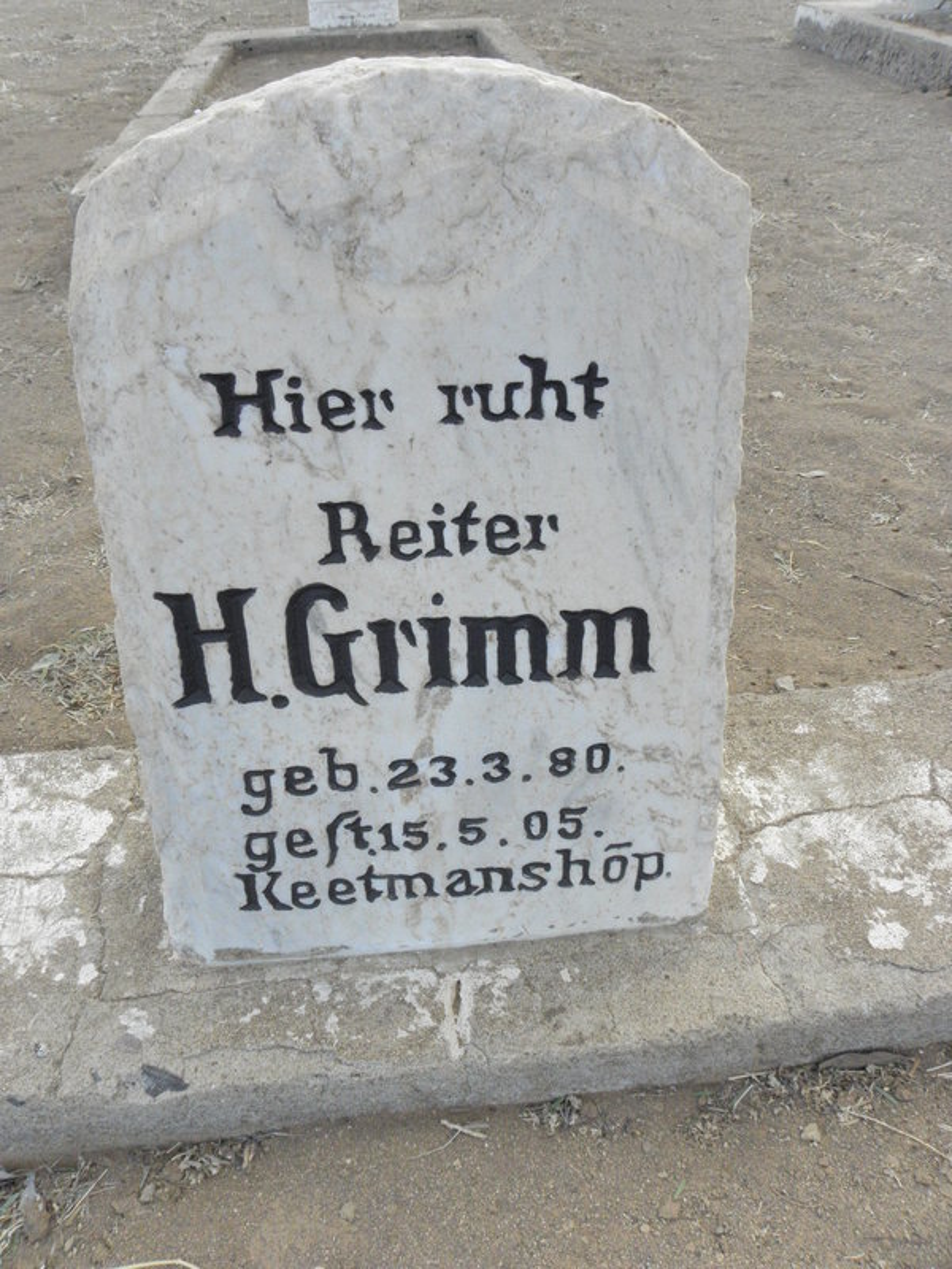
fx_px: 953
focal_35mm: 26
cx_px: 476
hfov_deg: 53.1
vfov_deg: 67.3
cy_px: 634
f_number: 6.3
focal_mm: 4.6
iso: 200
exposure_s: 1/160
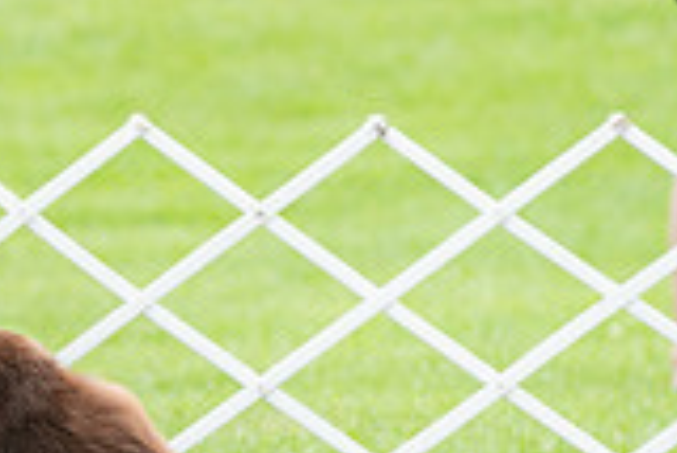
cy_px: 28
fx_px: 12705
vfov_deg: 2.0
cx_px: -326
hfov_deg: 3.0
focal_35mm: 675
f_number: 4.5
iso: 400
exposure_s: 1/400
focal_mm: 186
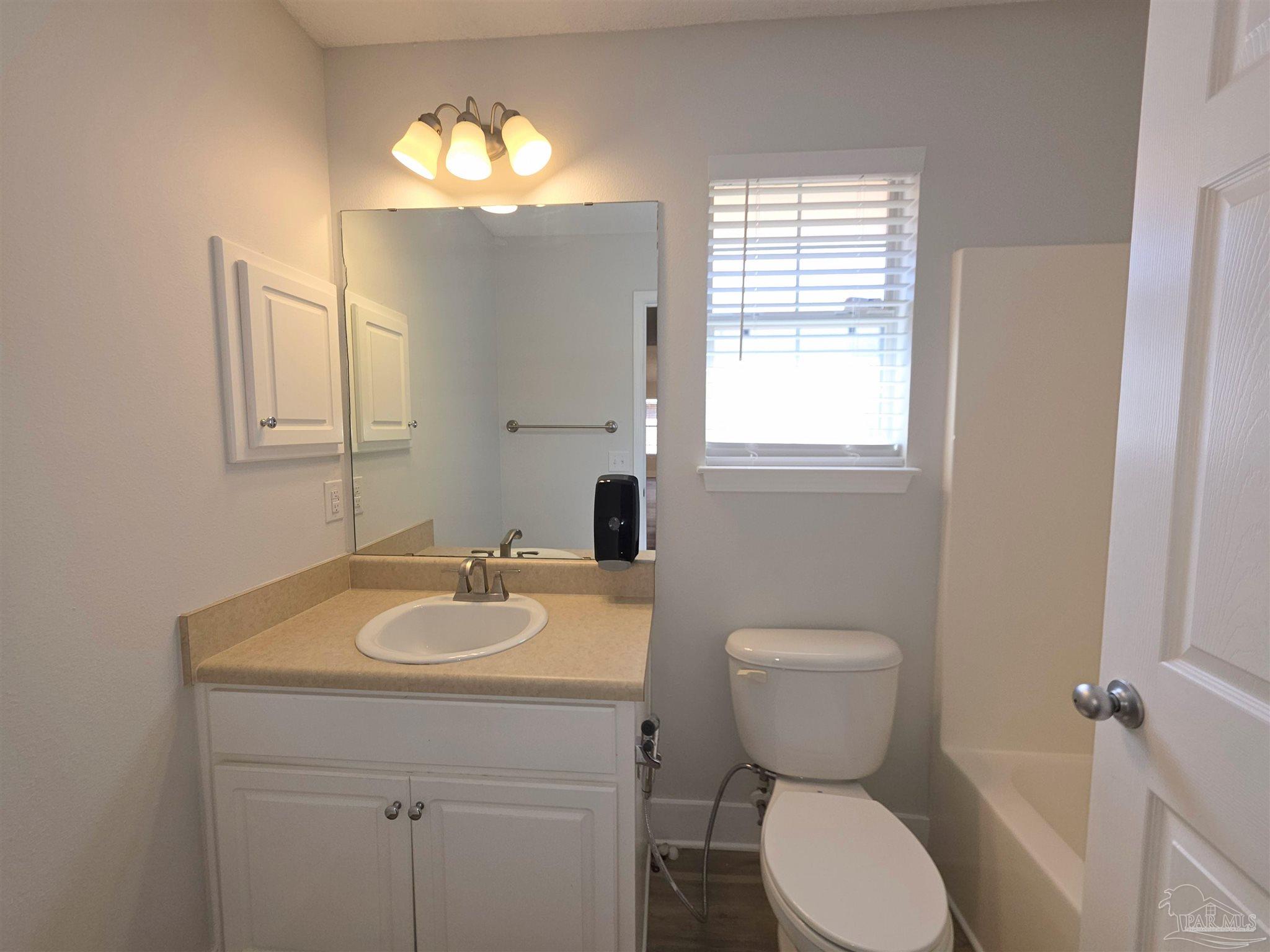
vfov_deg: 89.9
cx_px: 635
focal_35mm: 13
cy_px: 476
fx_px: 477
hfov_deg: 106.2
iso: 20
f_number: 1.9
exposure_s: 1/60
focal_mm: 2.2
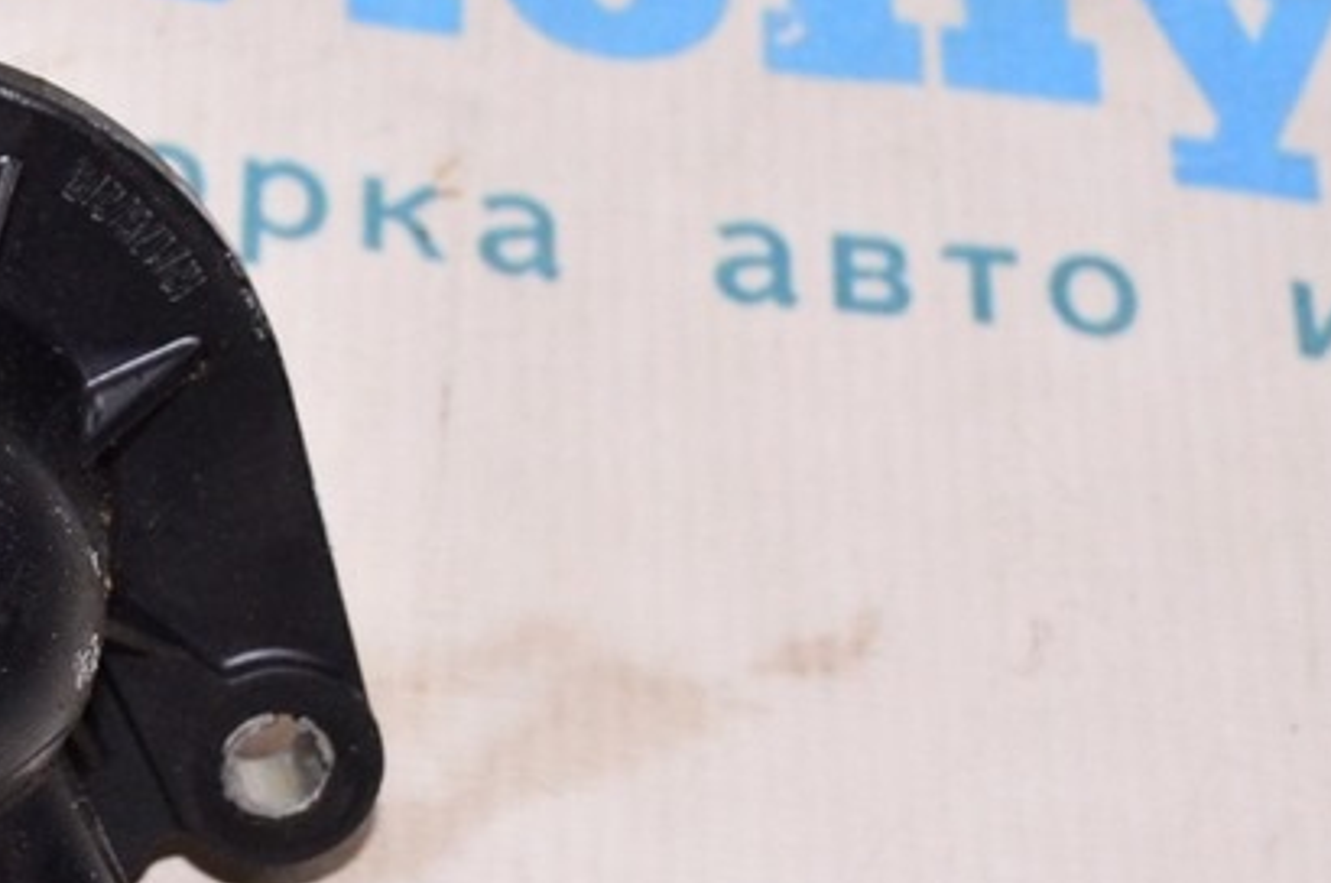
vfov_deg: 11.7
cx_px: -260
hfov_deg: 16.9
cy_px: 661
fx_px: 4291
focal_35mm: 116
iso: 1600
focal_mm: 31
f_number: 8
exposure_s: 1/160
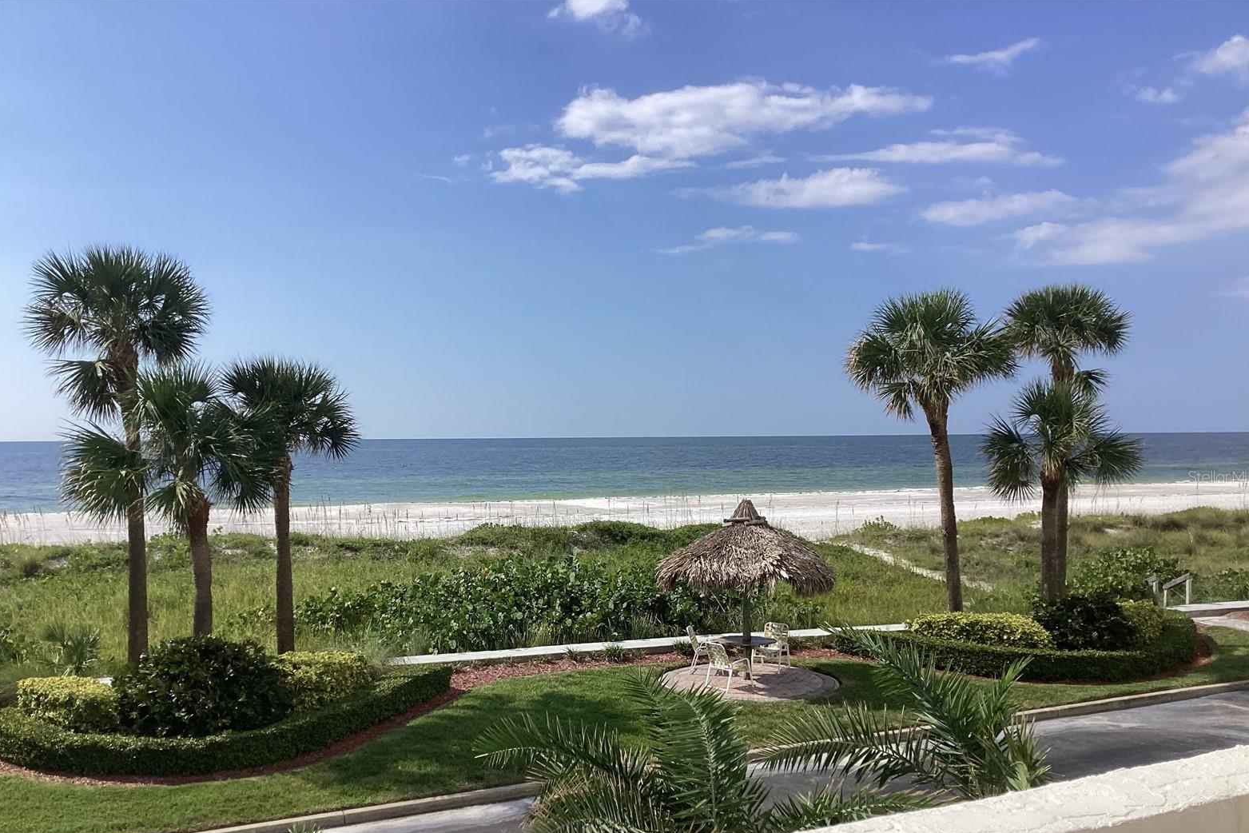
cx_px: 624
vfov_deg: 39.9
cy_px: 476
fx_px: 1145
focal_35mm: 33
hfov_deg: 57.2
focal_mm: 3.3
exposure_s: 1/2469
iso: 25
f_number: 2.4
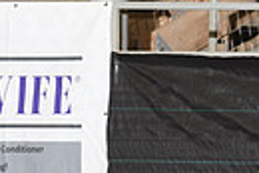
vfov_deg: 1.4
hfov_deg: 2.1
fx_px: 7066
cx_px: 520
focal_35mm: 981
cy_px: 261
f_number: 5.6
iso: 1000
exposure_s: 1/250
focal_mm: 220
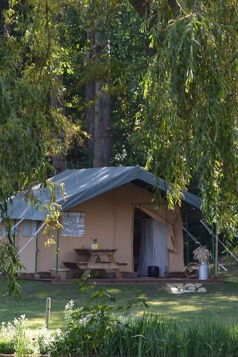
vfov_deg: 8.9
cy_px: 185
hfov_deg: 5.9
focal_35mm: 231
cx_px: 162
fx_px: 2289
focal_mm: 38
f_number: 5.6
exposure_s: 1/125
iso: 200
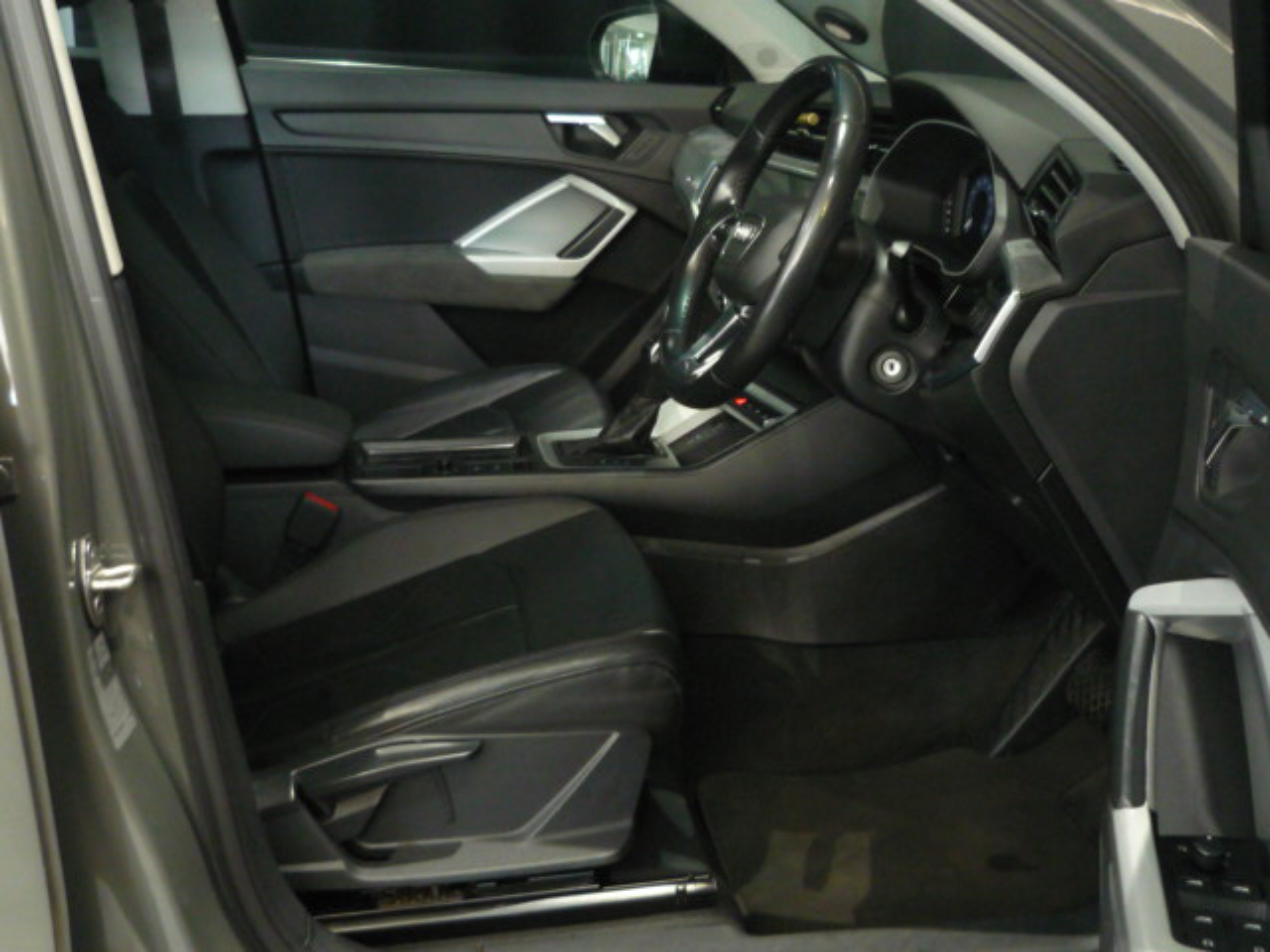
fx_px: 1541
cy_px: 476
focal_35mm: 42
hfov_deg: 44.8
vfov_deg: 34.3
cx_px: 635
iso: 400
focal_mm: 5.5
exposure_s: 1/8
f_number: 2.8
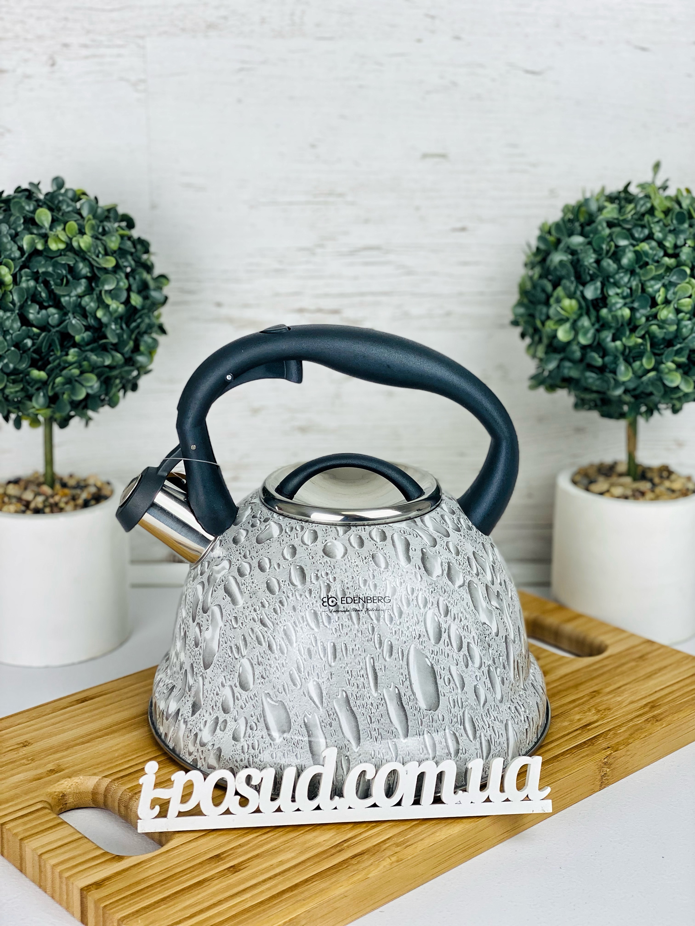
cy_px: 463
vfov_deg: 36.8
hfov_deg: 28.0
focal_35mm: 52
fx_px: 1392
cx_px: 348
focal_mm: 6
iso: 20
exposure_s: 1/207
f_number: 2
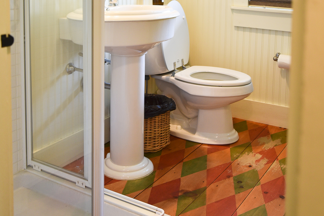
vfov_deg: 45.0
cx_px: 162
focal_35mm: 29
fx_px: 261
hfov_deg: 63.7
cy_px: 108
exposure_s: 1/60
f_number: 4
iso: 640
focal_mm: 29
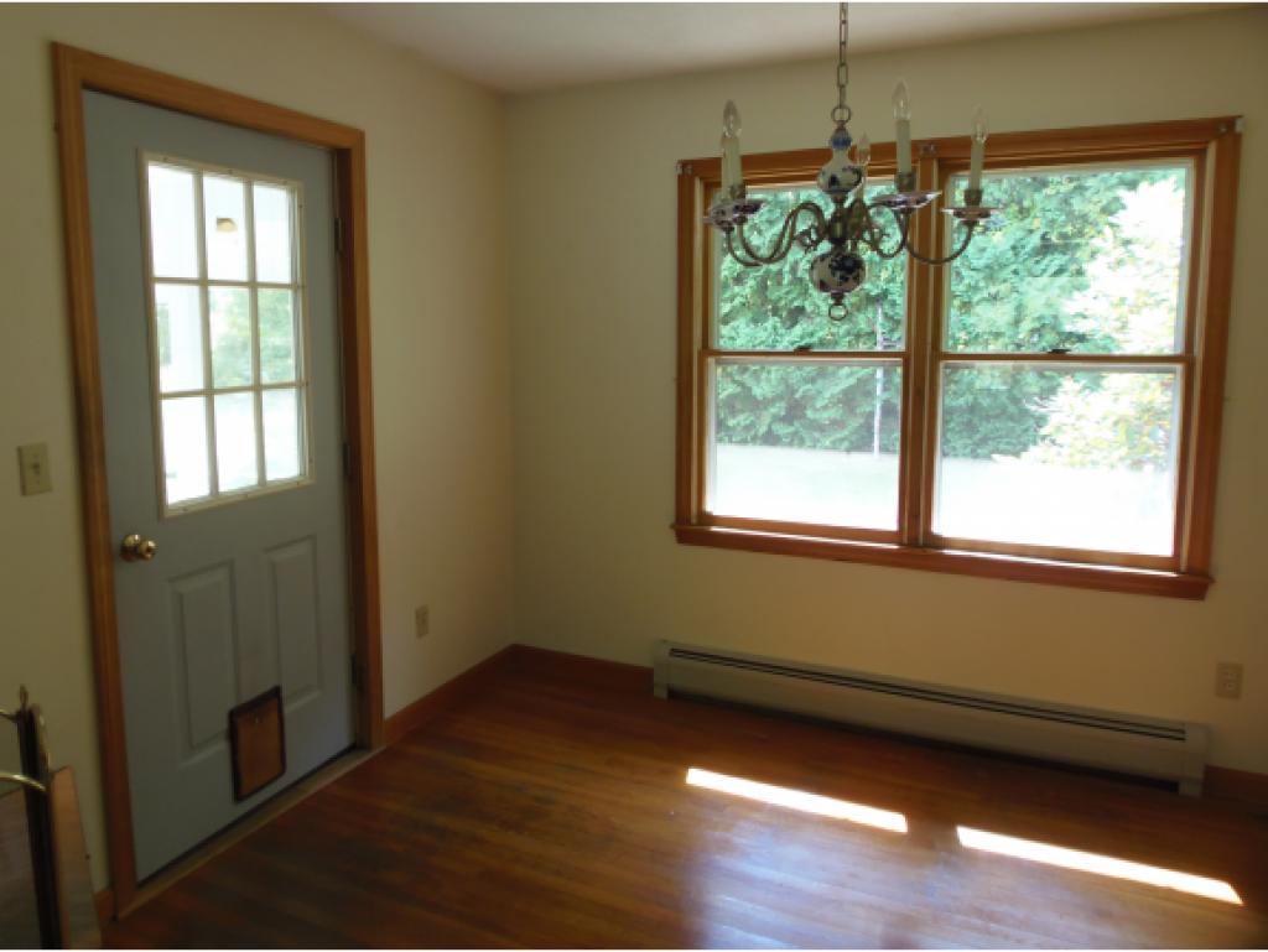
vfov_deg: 56.9
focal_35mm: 24
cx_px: 634
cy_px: 476
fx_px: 880
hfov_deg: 71.6
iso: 100
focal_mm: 4.3
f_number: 2.9
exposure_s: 1/30
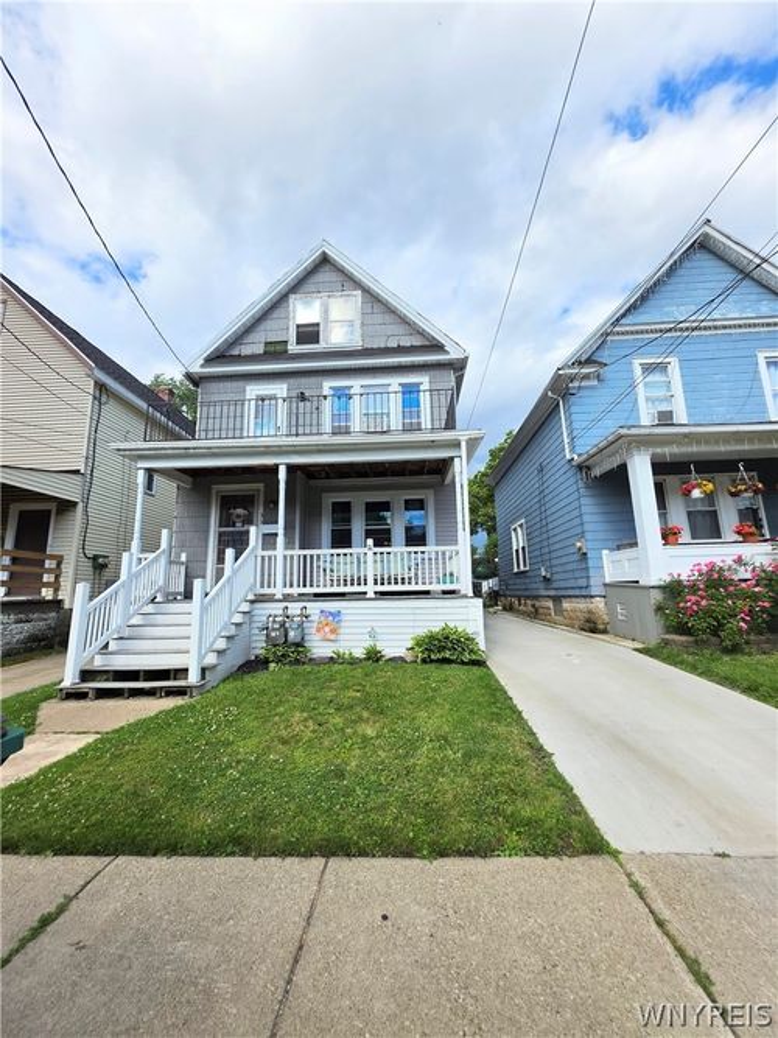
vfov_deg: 106.2
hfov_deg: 89.9
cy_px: 519
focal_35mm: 13
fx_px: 390
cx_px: 389
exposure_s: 1/1864
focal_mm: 2.2
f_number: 1.9
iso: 32
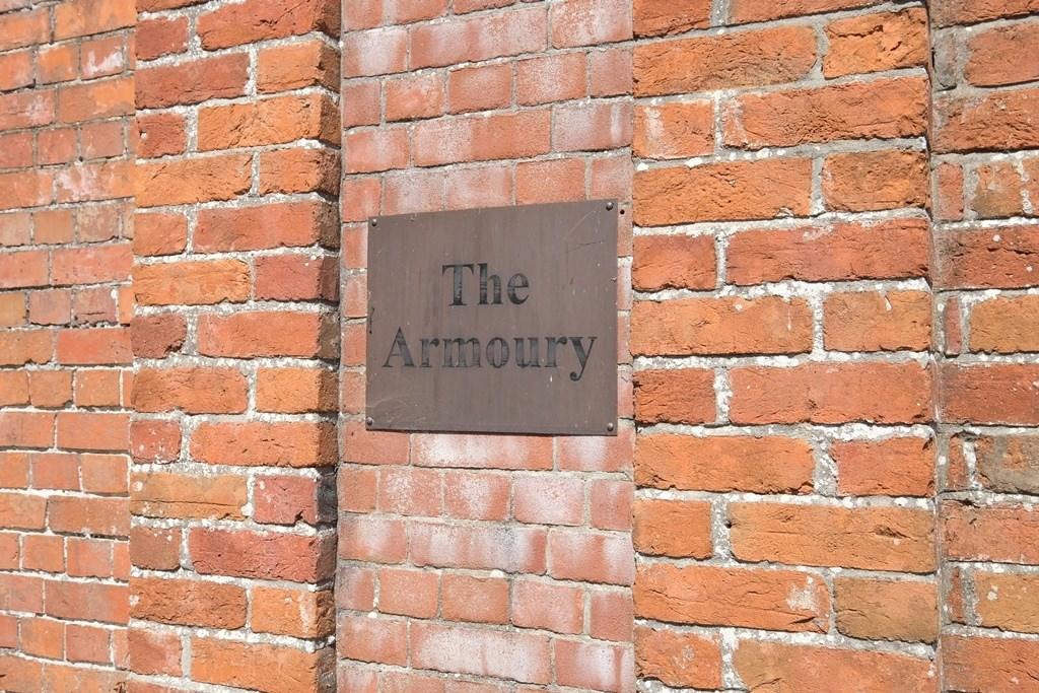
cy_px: 346
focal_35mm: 36
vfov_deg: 36.9
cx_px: 520
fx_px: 1039
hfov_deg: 53.1
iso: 200
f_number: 5.6
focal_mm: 24
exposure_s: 1/600
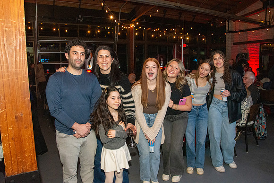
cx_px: 137
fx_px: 206
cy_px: 92
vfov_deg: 48.0
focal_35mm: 27
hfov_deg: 67.4
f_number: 8
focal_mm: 18
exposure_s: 1/100
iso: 4000
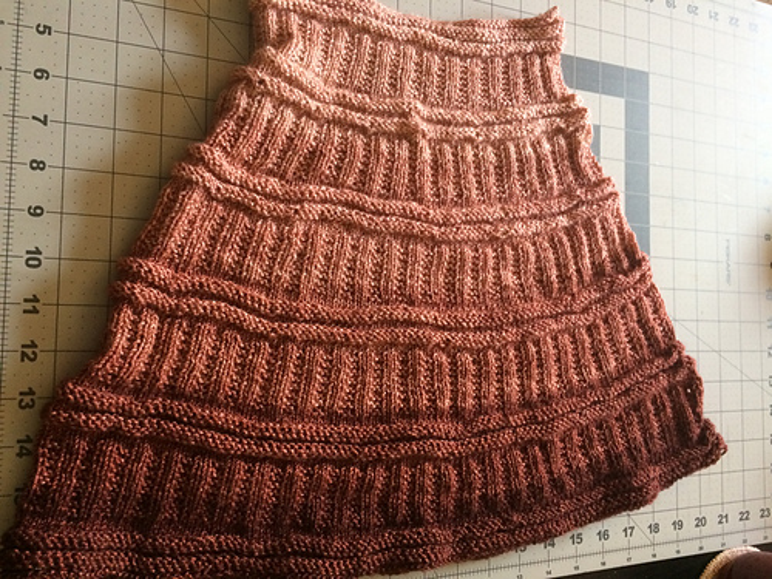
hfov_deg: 61.7
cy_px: 290
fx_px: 647
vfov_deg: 48.2
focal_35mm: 29
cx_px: 386
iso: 200
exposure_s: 1/30
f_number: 2.2
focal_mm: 4.15
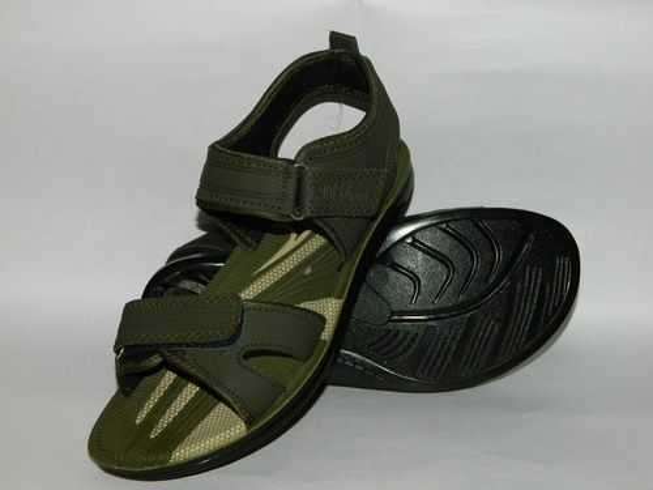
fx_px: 1320
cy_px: 245
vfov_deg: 21.0
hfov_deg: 27.8
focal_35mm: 70
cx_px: 326
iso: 200
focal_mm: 12.6
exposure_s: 1/50
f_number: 4
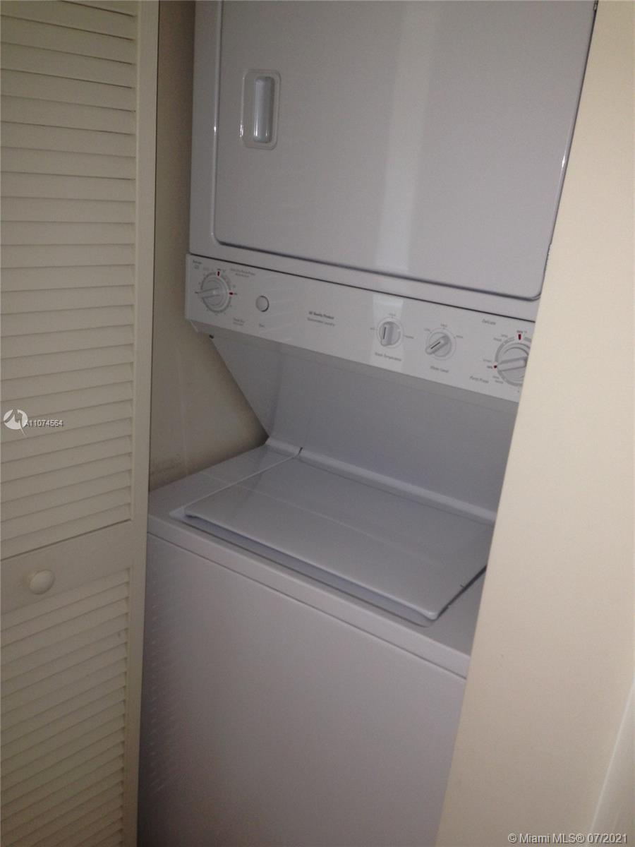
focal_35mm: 33
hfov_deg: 42.9
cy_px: 424
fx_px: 807
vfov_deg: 55.4
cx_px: 318
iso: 64
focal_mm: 4.12
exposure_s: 1/20
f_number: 2.4
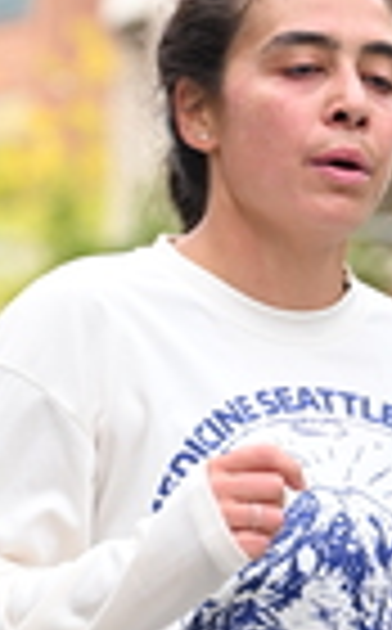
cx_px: 219
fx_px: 4823
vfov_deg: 7.5
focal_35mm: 281
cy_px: 490
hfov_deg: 4.7
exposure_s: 1/2000
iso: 640
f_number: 2.8
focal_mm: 70
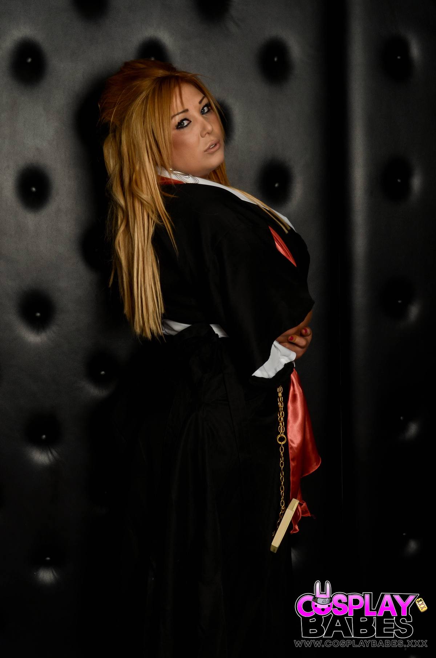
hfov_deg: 18.8
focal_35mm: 72
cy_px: 329
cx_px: 218
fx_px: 1314
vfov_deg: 28.1
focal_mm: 48
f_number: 10
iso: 200
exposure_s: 1/160
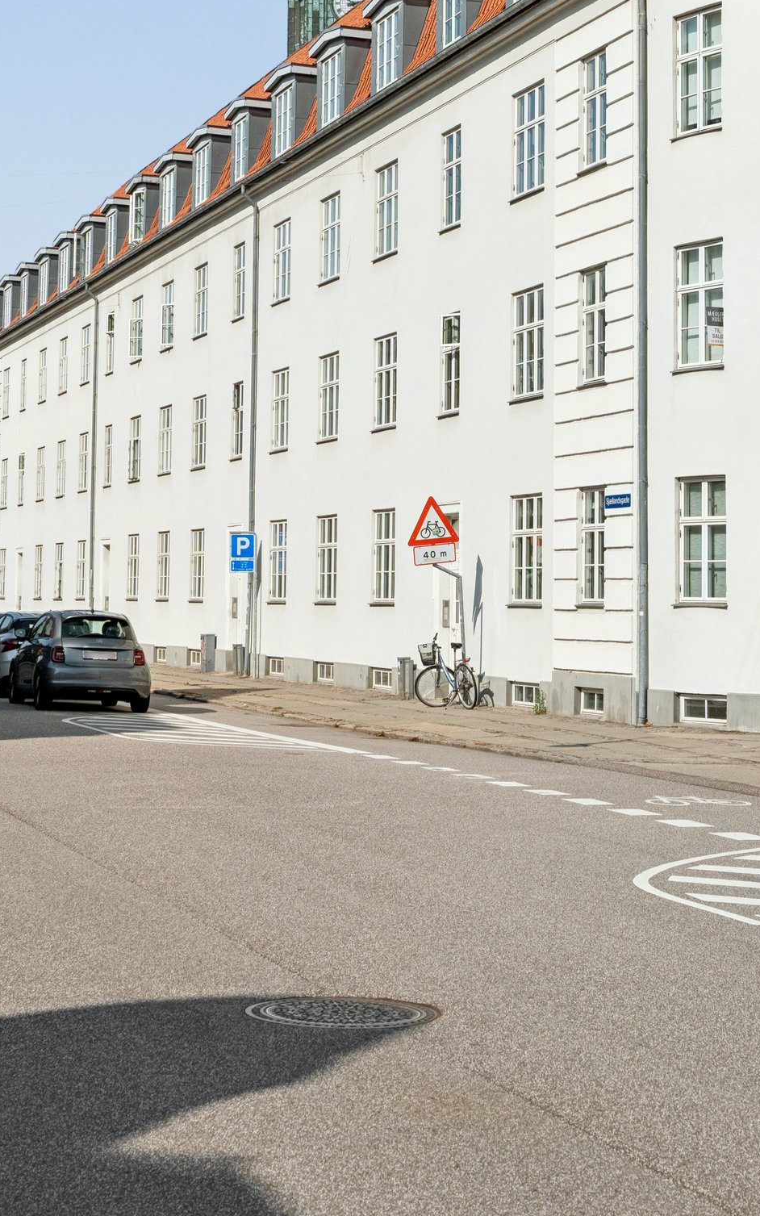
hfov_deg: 18.2
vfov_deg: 28.1
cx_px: 583
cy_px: 173
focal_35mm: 71
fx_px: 2353
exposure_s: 1/1250
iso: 400
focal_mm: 35
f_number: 10
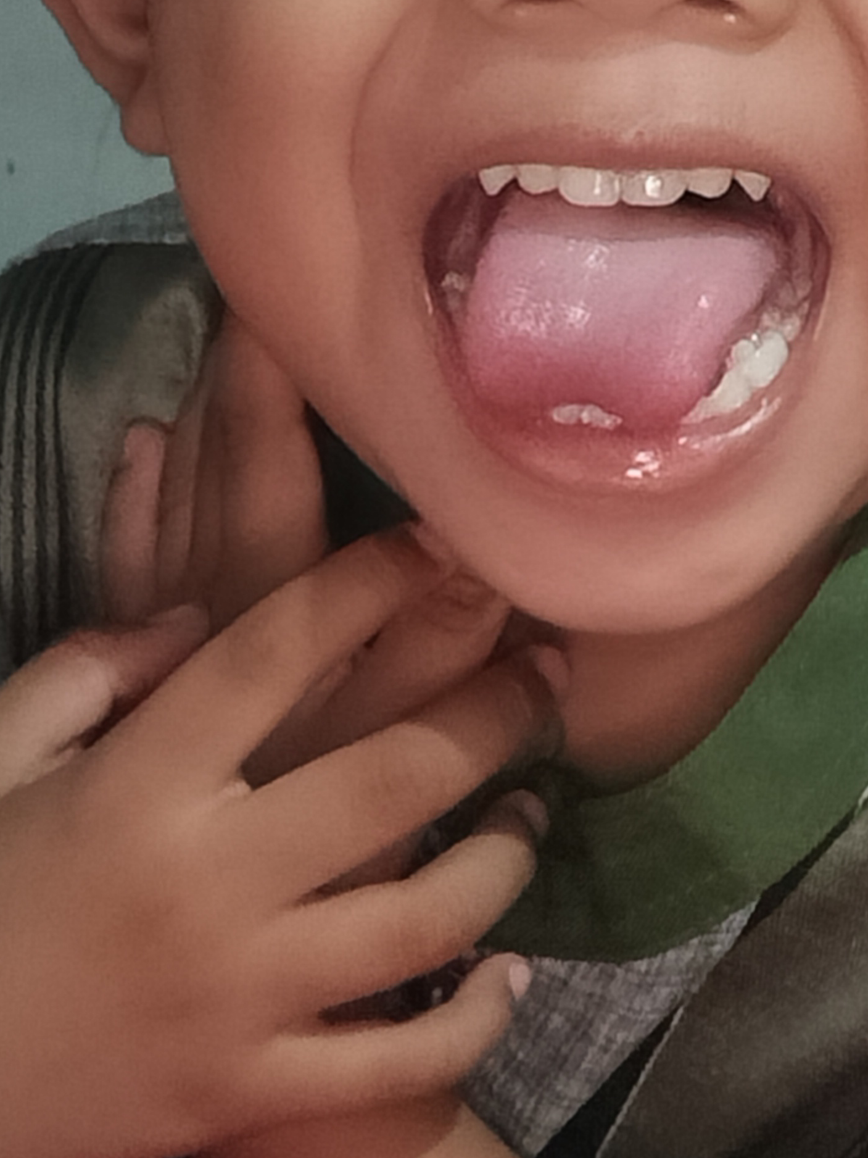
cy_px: 336
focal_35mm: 87
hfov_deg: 15.9
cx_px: 1220
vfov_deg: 22.4
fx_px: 2909
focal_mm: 3.23
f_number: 2.4
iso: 3200
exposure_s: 1/20
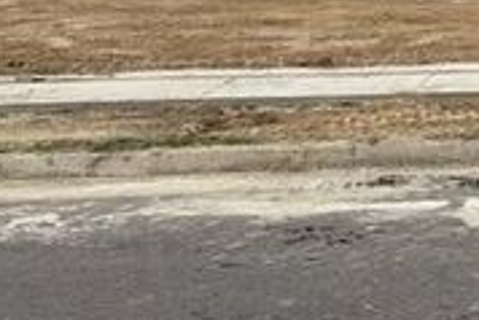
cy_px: -20
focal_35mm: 76
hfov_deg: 23.0
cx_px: 659
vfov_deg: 17.4
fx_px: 1012
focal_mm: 5.96
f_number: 1.6
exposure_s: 1/3623
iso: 50
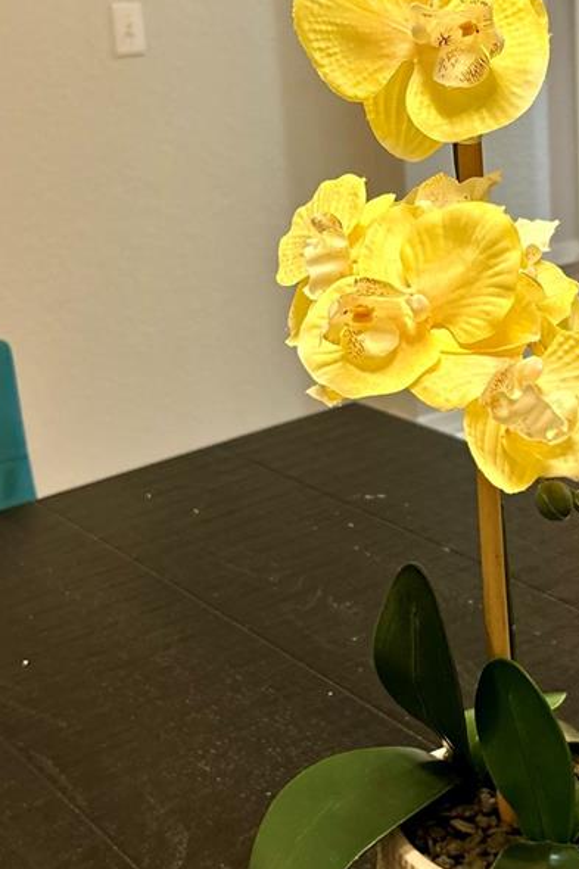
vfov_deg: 35.7
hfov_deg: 24.1
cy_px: 259
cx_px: 498
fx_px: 1328
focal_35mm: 55
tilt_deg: -12.6
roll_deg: +2.8
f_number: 1.5
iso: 160
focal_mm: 5.7
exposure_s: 1/60
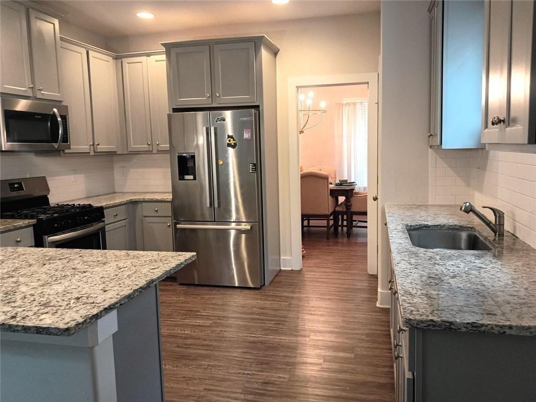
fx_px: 434
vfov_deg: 49.7
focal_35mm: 28
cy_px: 201
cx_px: 268
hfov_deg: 63.4
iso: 1754
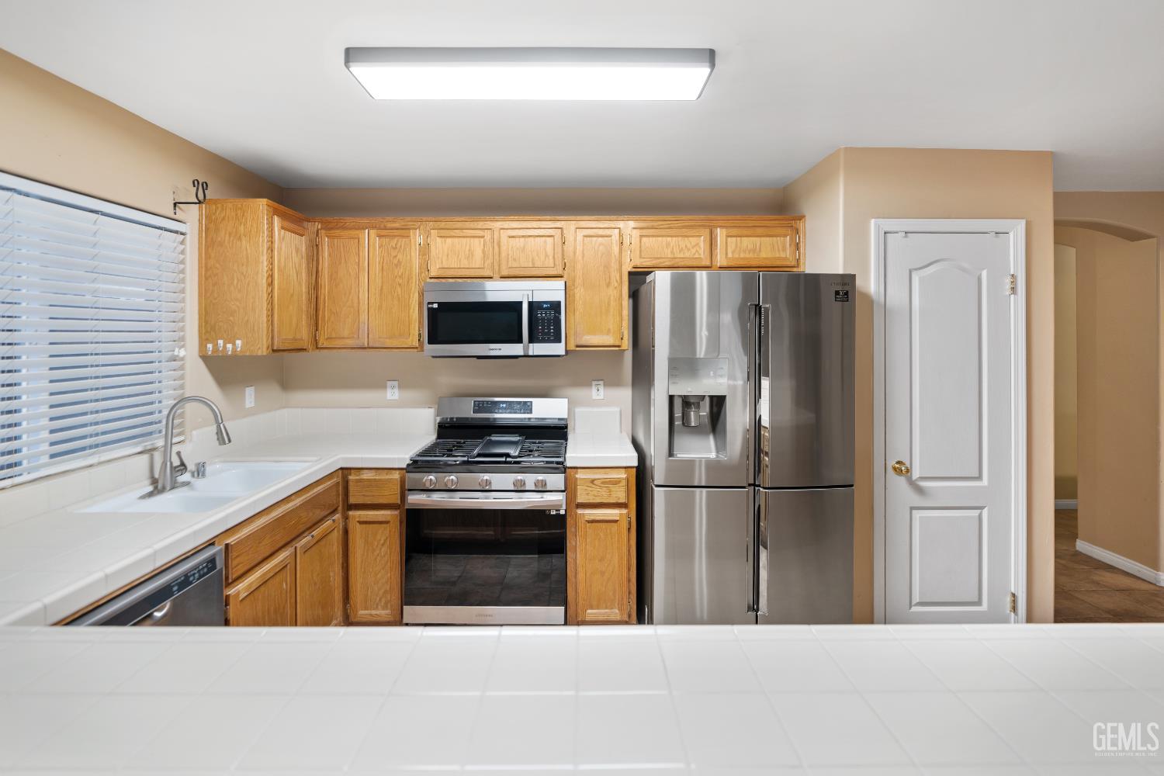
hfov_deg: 96.7
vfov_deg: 73.7
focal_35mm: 16
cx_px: 582
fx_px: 517
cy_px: 388
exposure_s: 1/13
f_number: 1.8
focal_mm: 16
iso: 200
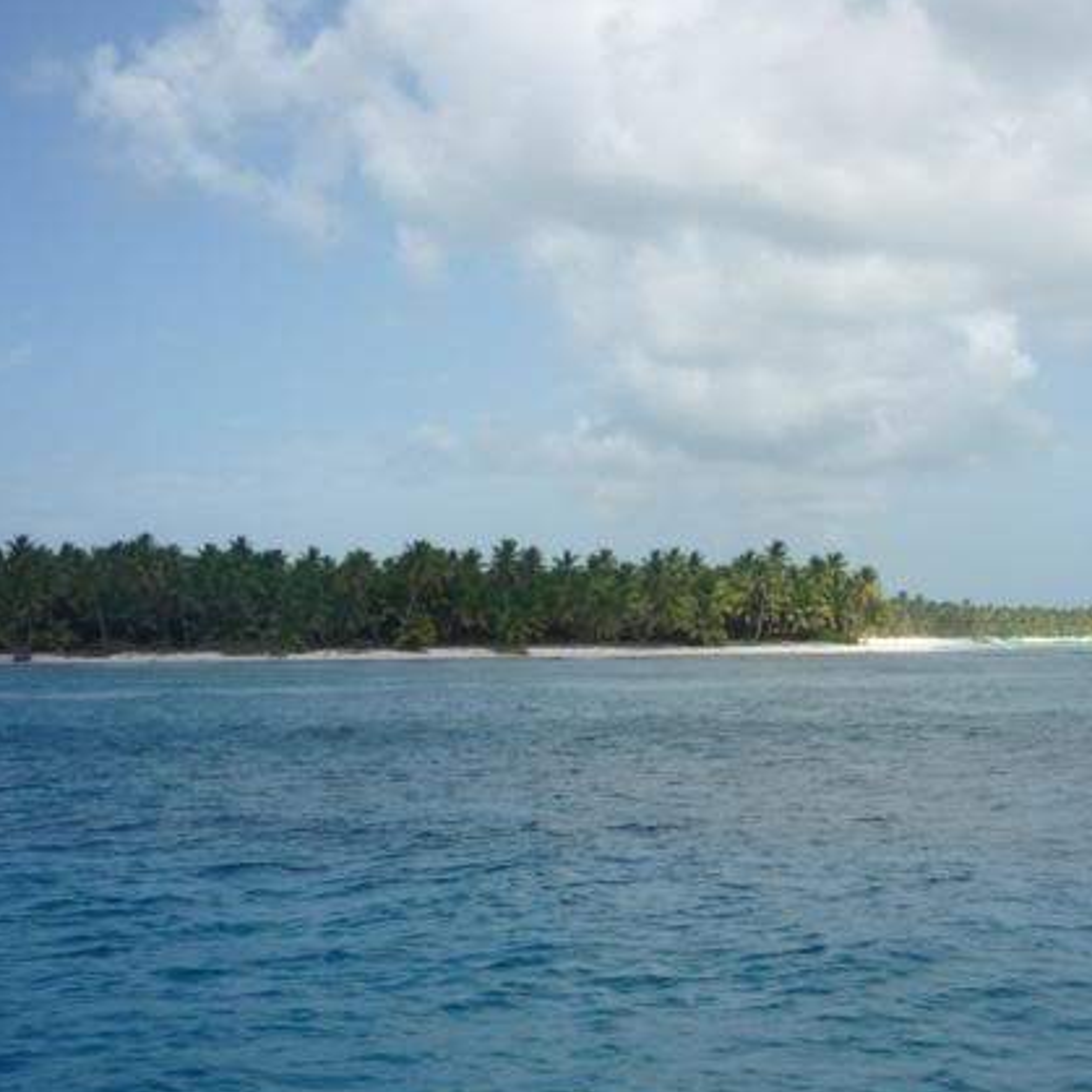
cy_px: 732
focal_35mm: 54
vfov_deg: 31.4
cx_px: 824
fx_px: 1927
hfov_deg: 31.1
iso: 100
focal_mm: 5.2
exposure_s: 1/500
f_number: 5.6
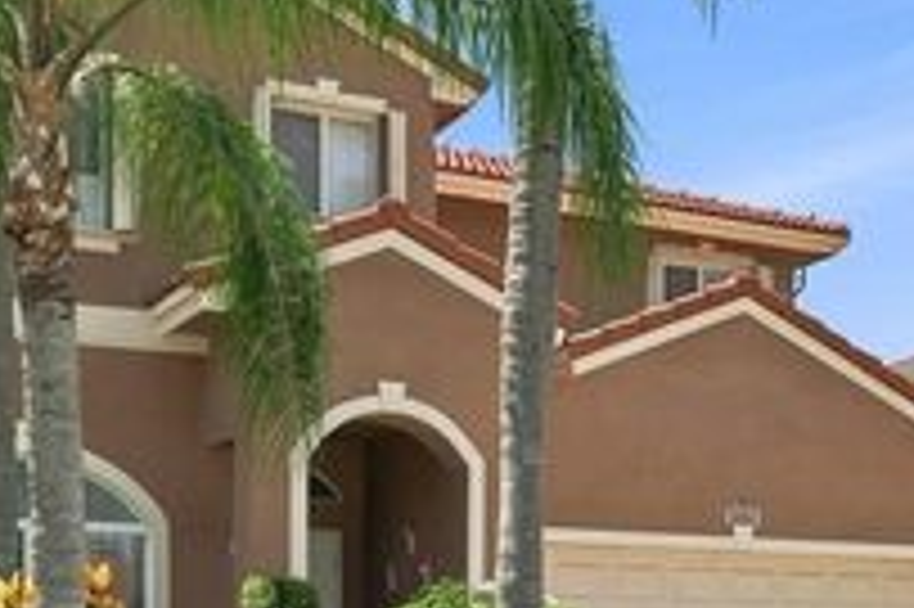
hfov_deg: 33.4
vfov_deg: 21.5
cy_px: 651
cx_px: 486
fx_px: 1522
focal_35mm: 60
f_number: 9
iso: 100
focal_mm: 19
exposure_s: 1/640
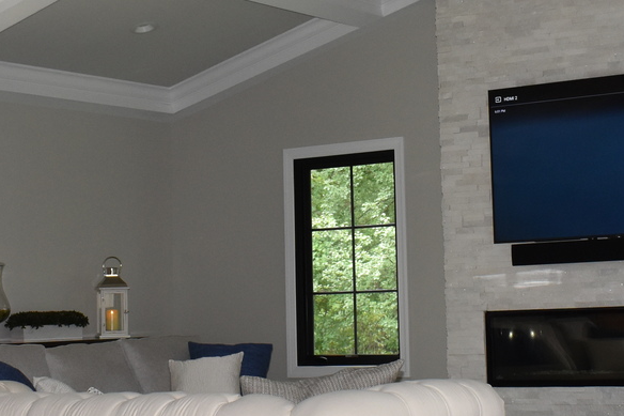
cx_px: 383
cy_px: 133
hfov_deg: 23.2
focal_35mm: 87
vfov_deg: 15.6
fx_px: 1514
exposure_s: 1/125
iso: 800
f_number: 5.6
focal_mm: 21
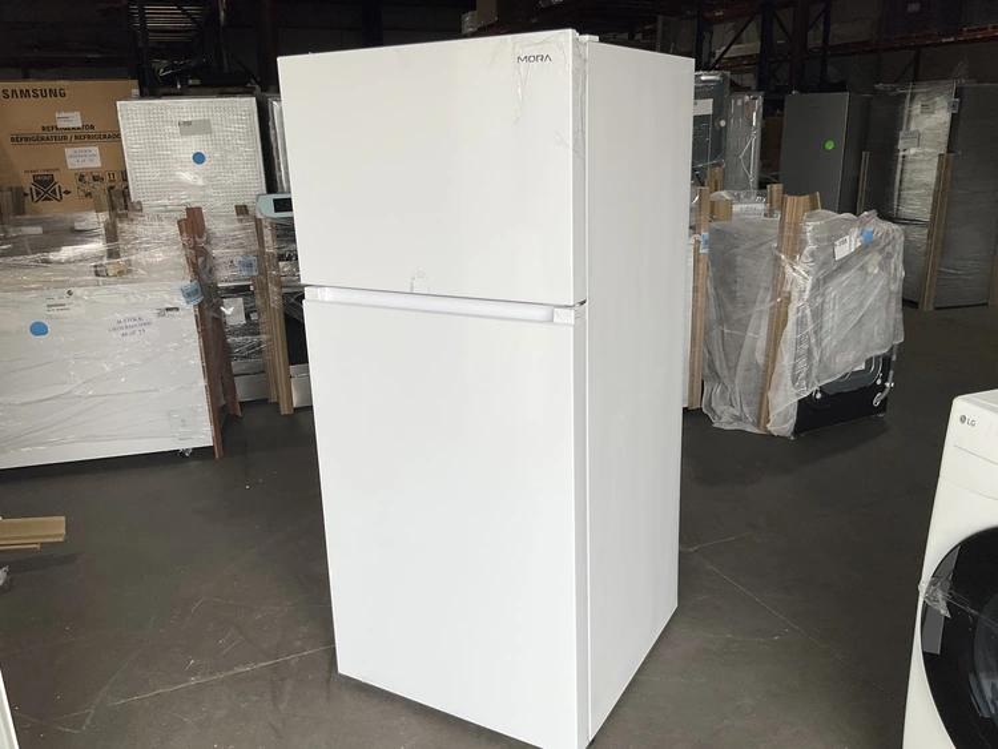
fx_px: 836
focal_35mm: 29
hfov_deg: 61.6
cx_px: 499
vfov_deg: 48.3
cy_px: 374
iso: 25
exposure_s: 1/394
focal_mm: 3
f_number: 1.8
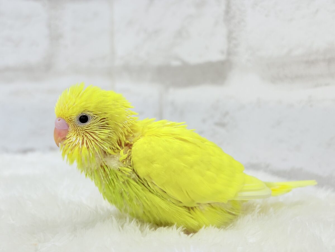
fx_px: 503
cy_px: 126
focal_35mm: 52
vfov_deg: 28.0
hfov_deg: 36.8
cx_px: 168
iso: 50
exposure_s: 1/100
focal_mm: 5.96
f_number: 1.6
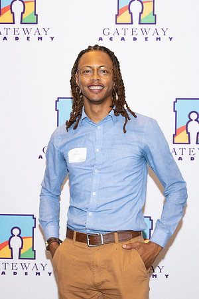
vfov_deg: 27.4
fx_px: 612
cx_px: 100
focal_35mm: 74
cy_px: 150
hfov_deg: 18.5
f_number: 5.6
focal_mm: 48
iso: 800
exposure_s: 1/160
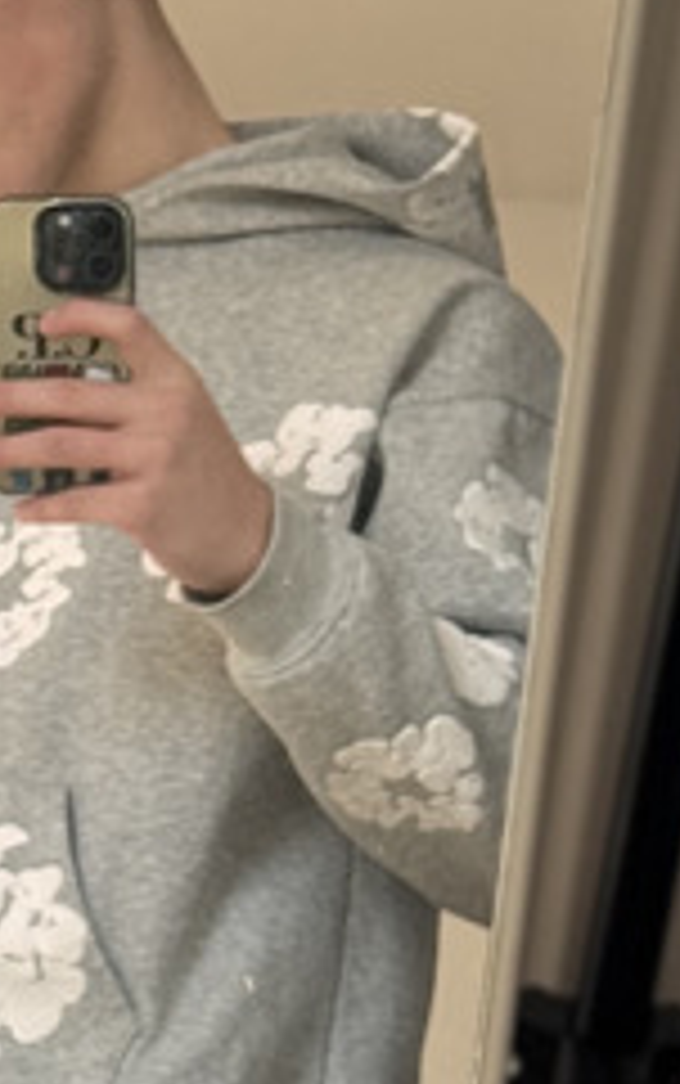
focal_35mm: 216
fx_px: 6393
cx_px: -410
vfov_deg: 9.7
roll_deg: -1.9
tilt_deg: -27.9
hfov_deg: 6.0
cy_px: 873
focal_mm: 6.76
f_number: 1.78
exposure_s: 1/204
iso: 50
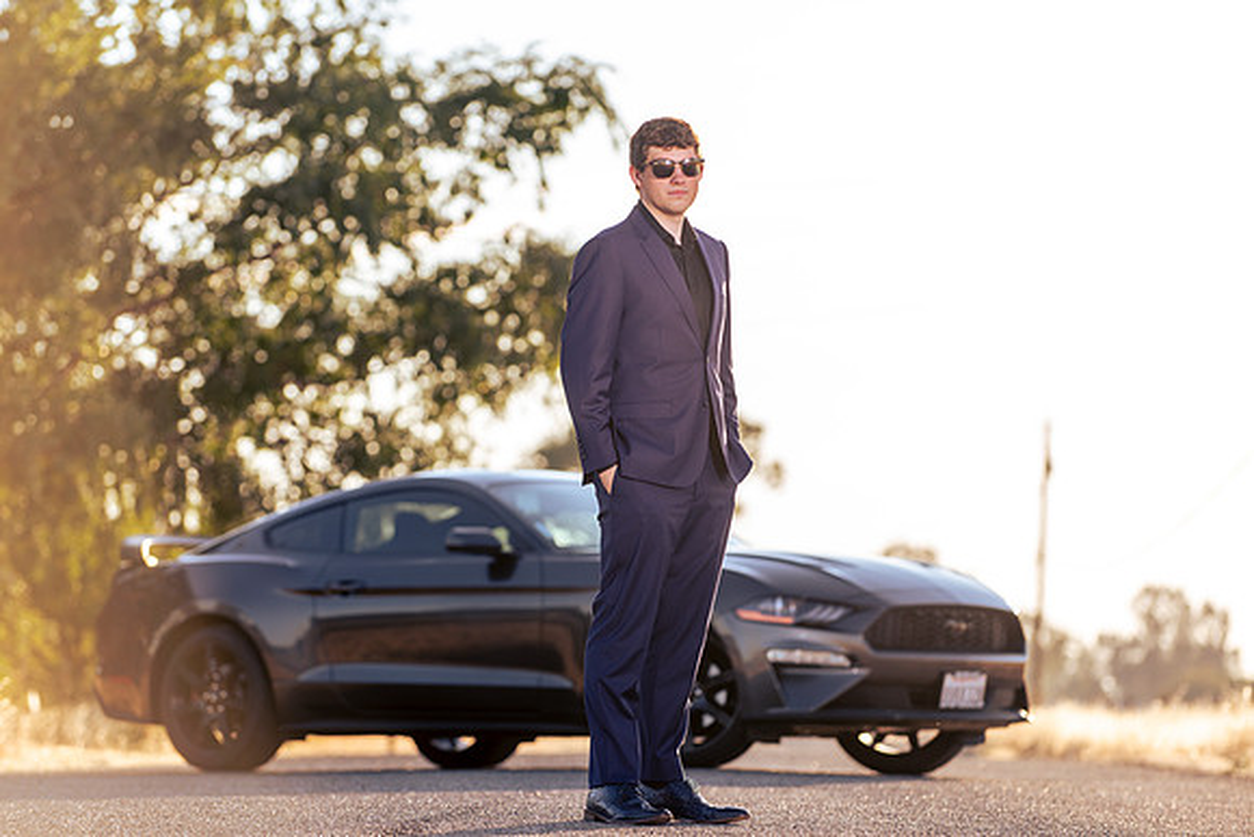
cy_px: 418
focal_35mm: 164
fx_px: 5726
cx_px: 627
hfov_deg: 12.5
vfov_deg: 8.4
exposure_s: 1/250
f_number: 4
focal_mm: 155
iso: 31
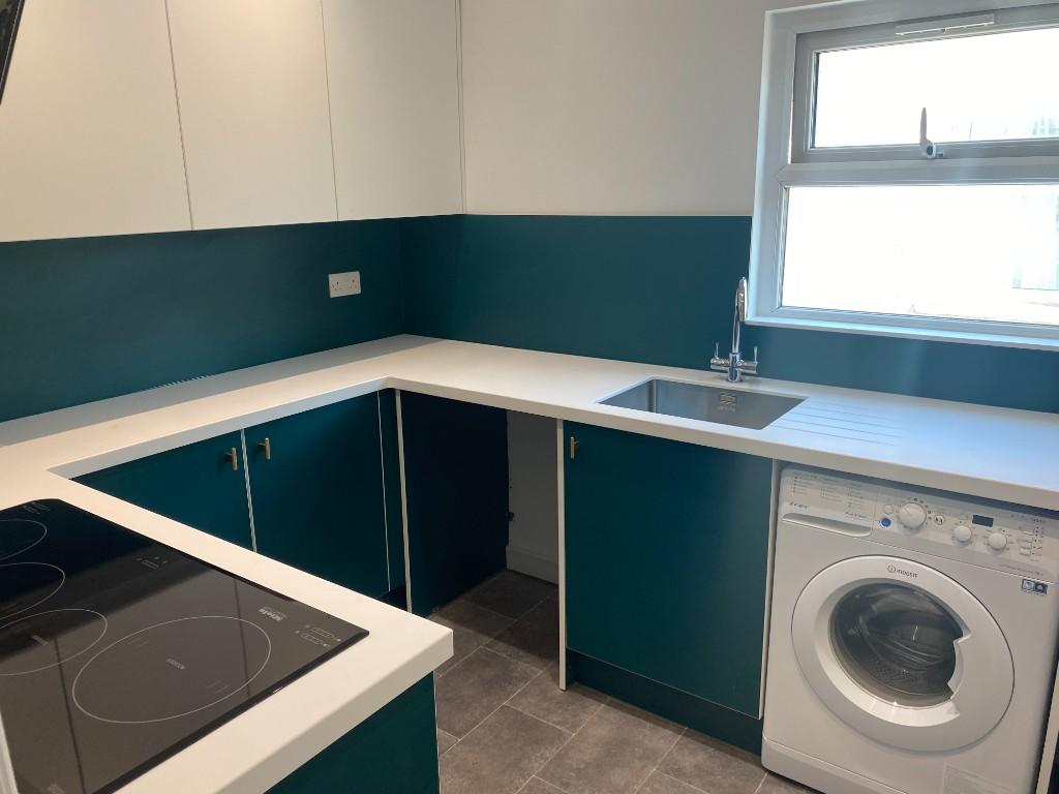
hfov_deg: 67.3
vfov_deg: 53.1
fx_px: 795
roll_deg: +0.4
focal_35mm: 26
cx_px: 530
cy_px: 397
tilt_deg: -15.2
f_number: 1.8
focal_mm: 4.25
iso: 100
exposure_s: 1/100
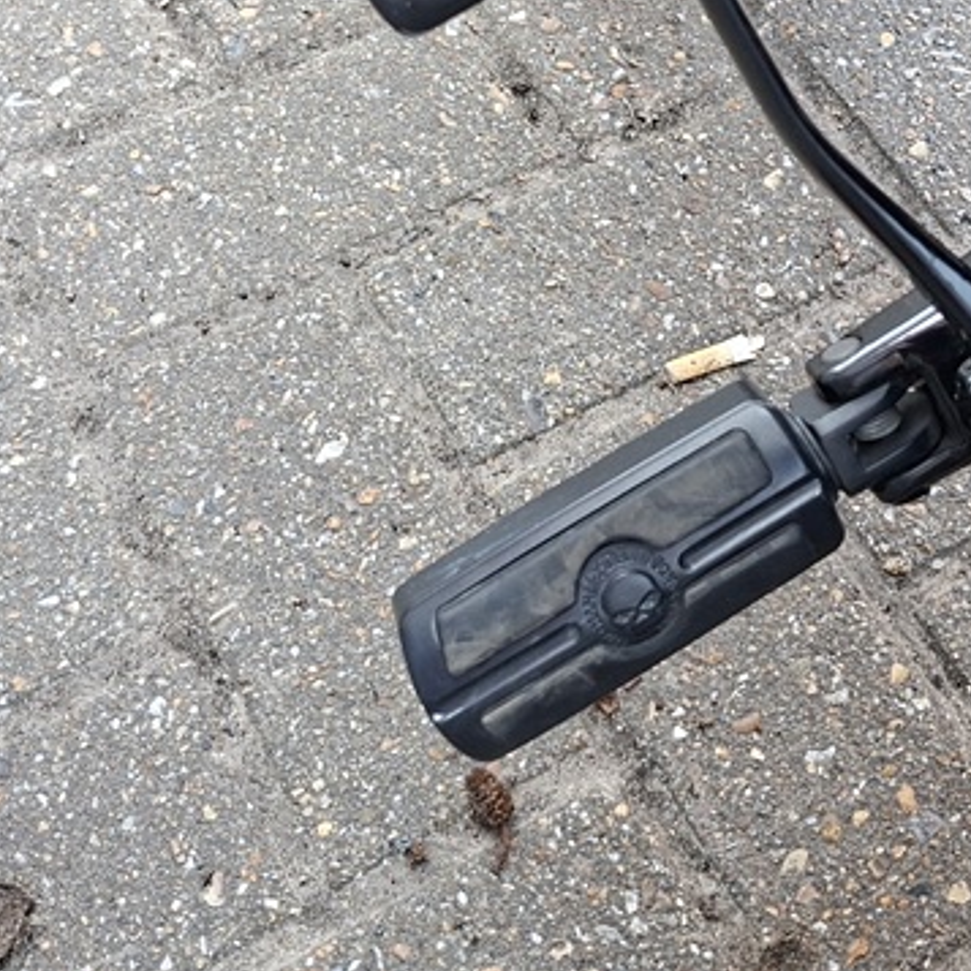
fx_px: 1809
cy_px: 160
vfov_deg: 29.2
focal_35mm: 57
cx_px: 511
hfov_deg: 30.0
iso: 64
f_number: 1.8
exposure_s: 1/100
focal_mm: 5.54
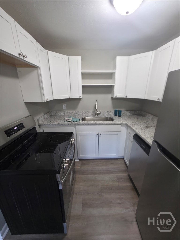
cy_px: 120
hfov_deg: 89.9
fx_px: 90
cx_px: 90
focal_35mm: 13
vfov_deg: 106.2
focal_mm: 2.2
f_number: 1.9
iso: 125
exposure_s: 1/30
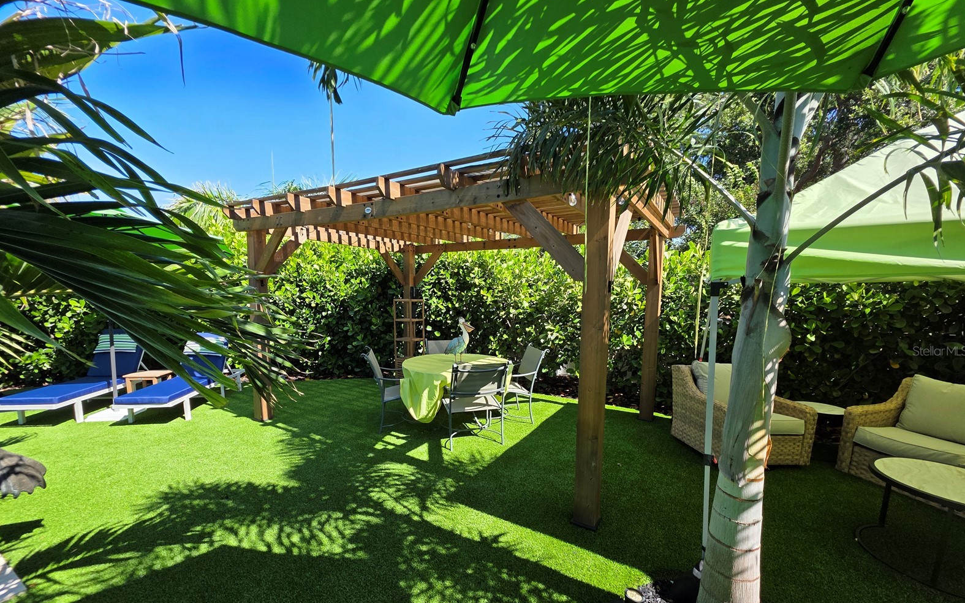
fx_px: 368
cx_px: 480
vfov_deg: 78.0
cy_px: 351
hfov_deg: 105.3
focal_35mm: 14
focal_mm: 2.2
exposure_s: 1/873
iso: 40
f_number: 1.9
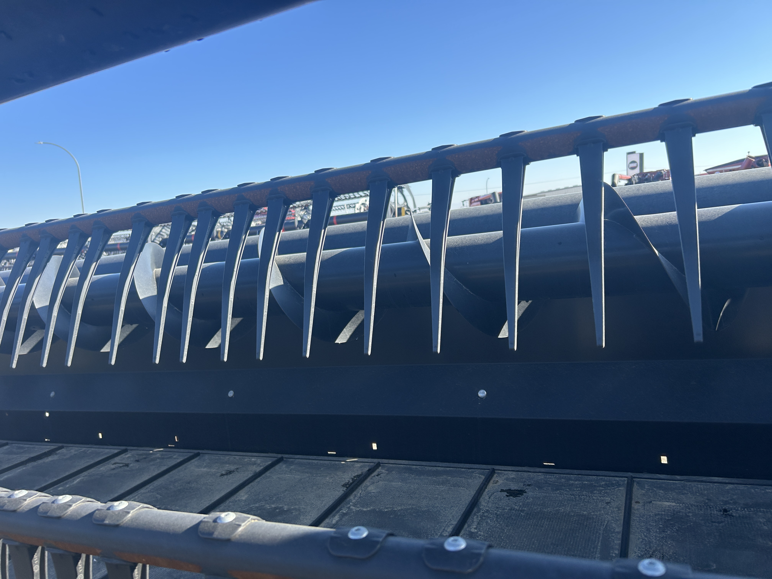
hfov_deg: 67.3
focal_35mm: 26
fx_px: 580
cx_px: 386
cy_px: 290
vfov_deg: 53.1
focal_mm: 5.7
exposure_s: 1/1751
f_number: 1.5
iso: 50
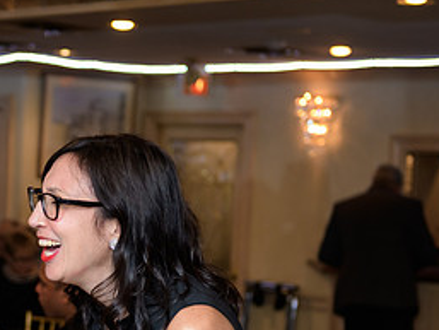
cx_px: 41
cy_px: 268
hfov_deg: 17.2
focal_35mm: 113
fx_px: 1434
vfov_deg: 13.1
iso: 800
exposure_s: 1/125
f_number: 3.2
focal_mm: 52
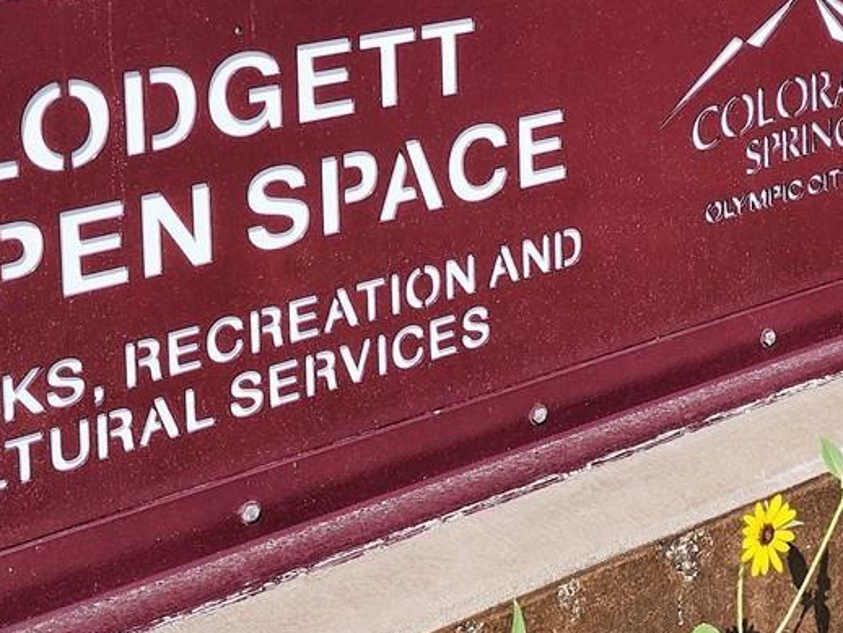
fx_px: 1730
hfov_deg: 26.2
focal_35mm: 71
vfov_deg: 19.4
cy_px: -151
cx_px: 804
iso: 12
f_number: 1.8
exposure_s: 1/1176
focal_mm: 6.4
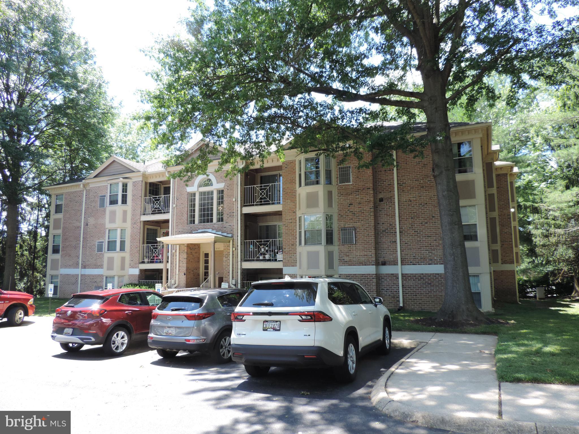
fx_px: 401
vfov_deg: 56.8
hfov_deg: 71.6
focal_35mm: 24
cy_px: 217
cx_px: 290
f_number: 3
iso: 80
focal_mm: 4.3
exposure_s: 1/160
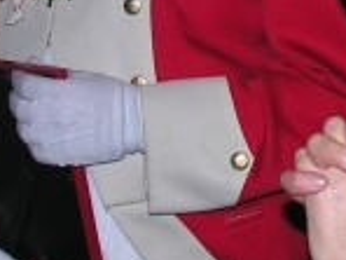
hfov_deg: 10.2
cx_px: 449
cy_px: -185
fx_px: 1889
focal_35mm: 189
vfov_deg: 7.6
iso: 50
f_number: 2.8
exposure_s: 1/60.1
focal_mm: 8.9
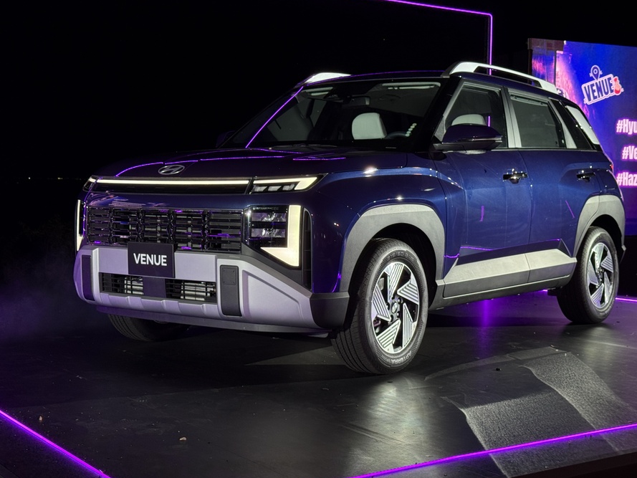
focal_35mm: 54
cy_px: 229
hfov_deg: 35.5
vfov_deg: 27.0
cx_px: 335
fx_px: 994
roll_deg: -1.4
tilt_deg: -3.5
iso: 50
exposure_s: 1/59
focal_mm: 6.76
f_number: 1.78
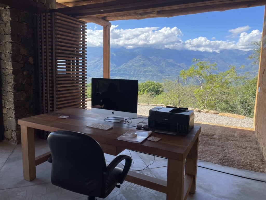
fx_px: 200
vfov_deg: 53.1
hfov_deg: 67.3
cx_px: 133
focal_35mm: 26
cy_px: 100
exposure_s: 1/1182
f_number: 1.6
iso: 32
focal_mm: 4.2
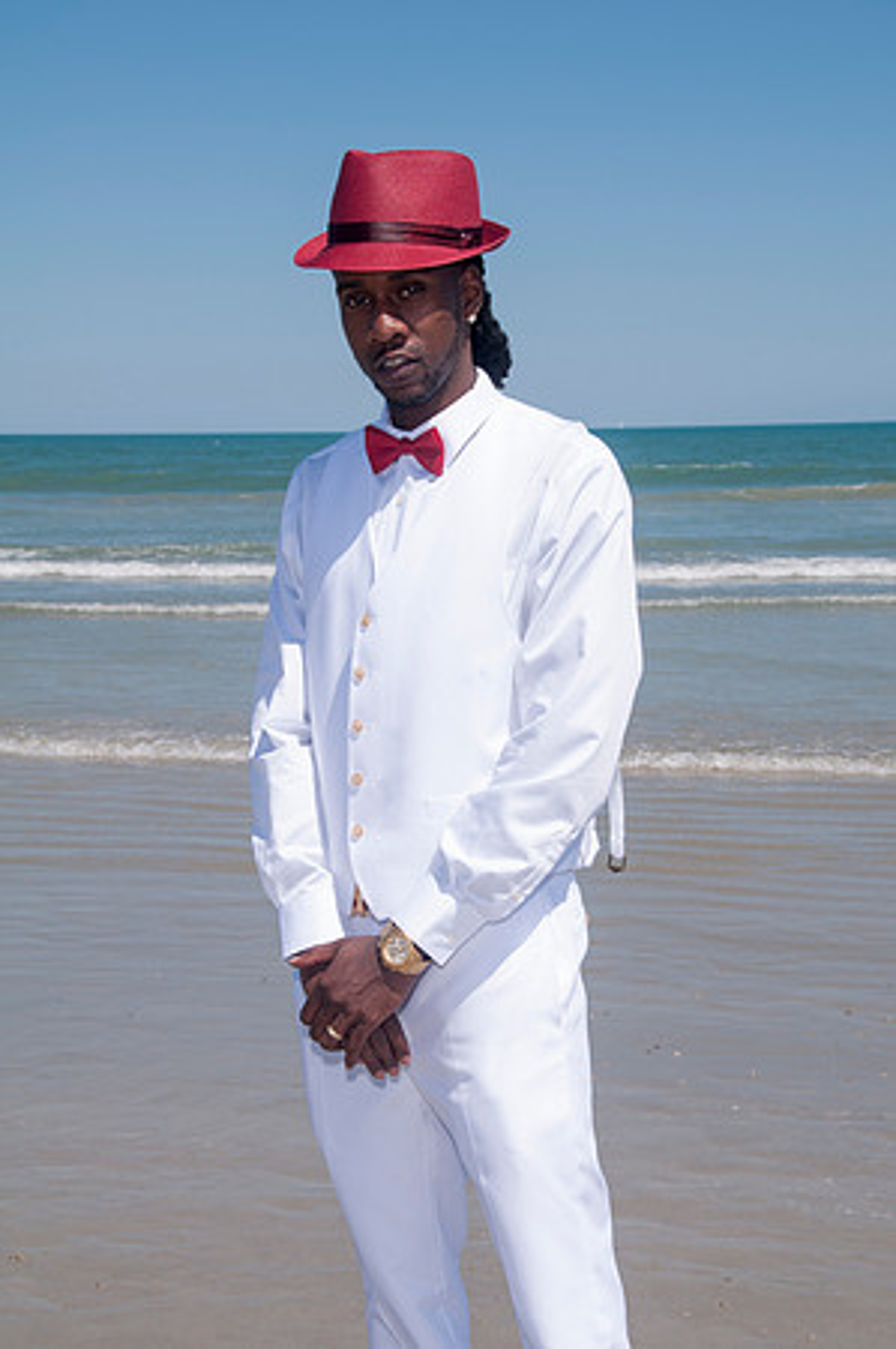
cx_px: 448
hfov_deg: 20.6
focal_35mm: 66
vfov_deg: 30.5
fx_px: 2470
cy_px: 674
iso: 100
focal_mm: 44
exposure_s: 1/250
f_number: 13
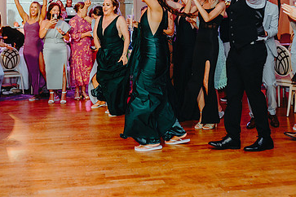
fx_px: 460
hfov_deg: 35.6
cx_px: 148
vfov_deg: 24.0
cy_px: 51
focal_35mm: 56
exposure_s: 1/250
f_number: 2
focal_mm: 35
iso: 1250
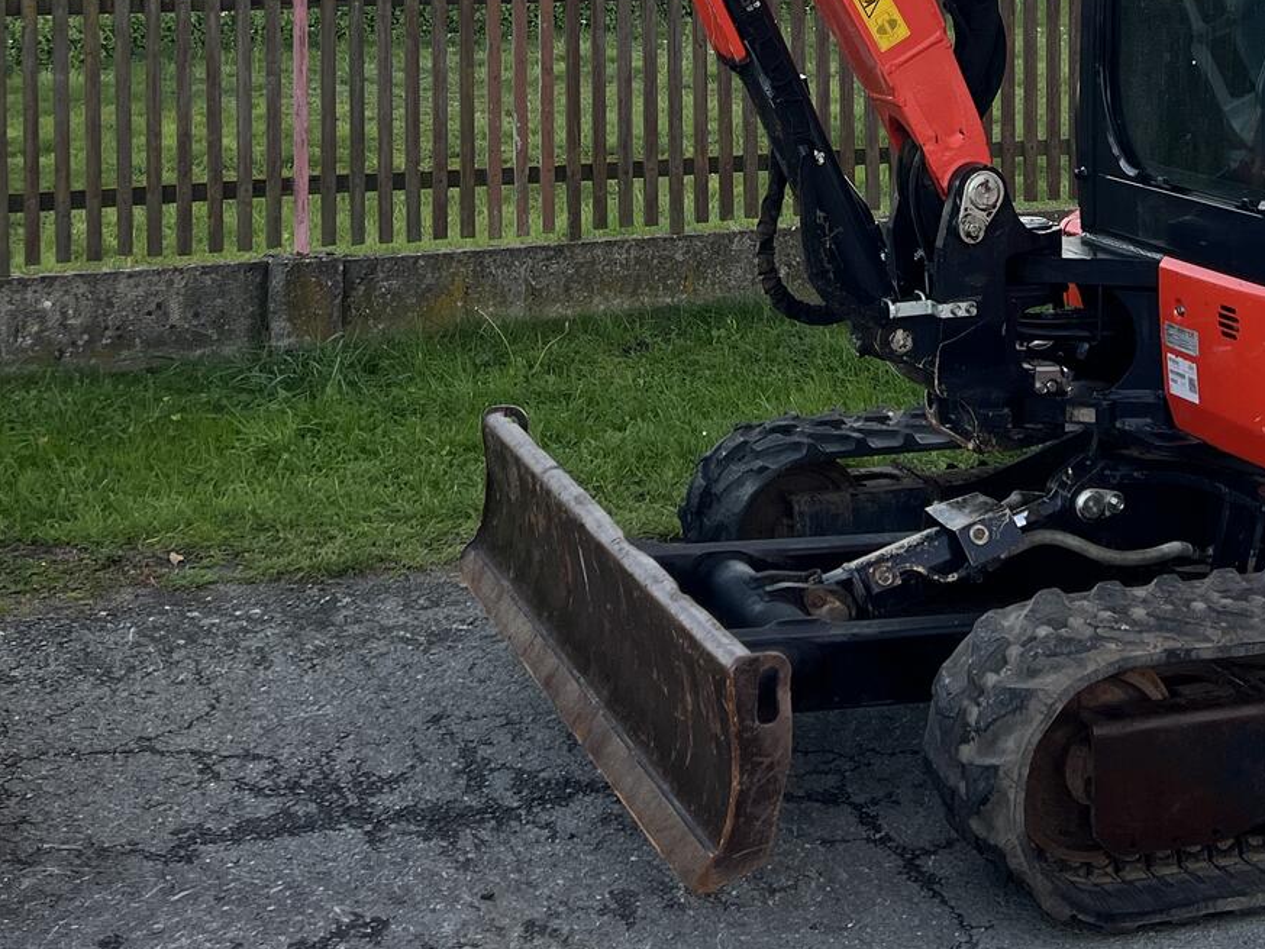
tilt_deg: -2.2
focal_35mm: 61
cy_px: -135
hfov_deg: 31.6
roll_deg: -1.0
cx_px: 716
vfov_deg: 22.5
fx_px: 2229
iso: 40
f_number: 1.5
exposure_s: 1/178
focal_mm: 5.7
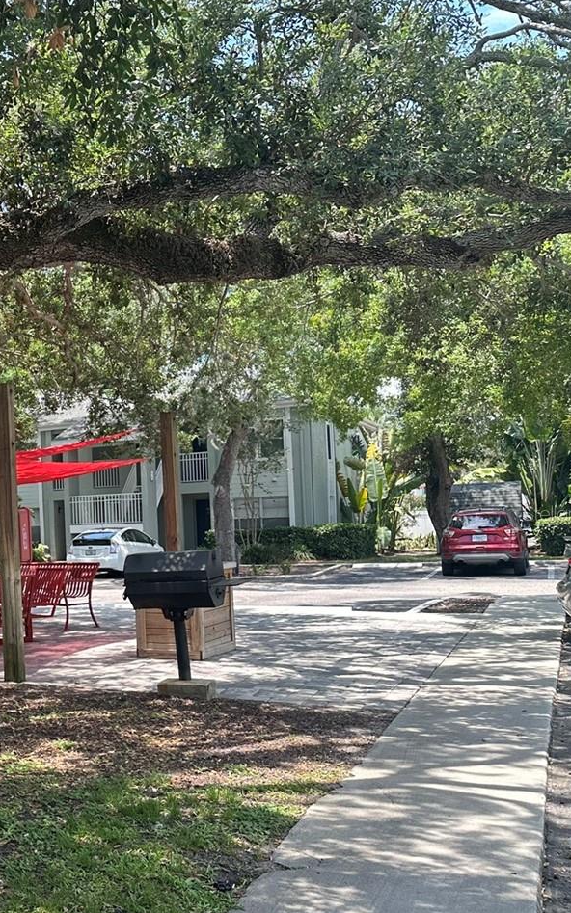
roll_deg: +2.0
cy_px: 513
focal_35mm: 43
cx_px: -157
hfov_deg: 25.9
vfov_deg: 46.1
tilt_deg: +1.0
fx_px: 1070
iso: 80
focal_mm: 6.86
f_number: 1.78
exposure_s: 1/516
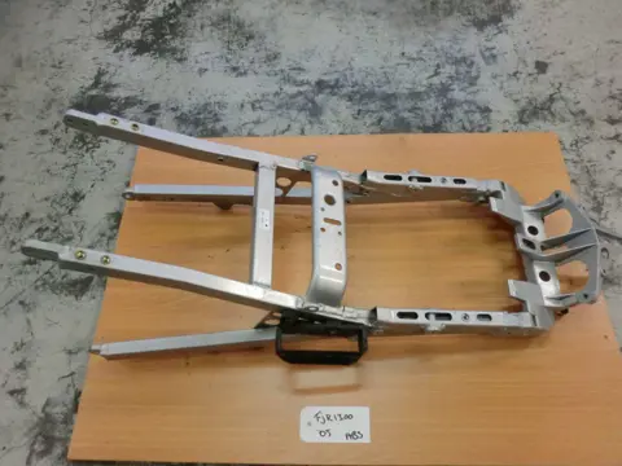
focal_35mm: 27
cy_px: 233
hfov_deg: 65.3
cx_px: 311
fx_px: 485
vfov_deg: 51.4
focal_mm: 4.9
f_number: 3.2
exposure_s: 1/60
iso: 320
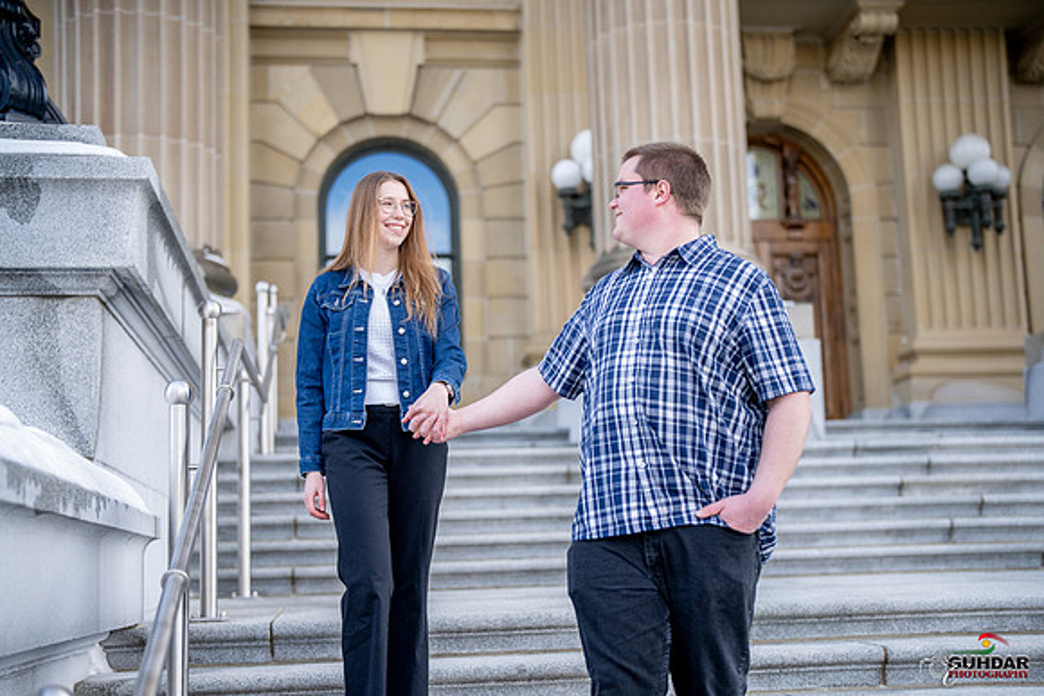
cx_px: 522
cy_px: 348
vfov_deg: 27.0
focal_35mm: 50
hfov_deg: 39.6
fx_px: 1450
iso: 1250
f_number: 1.8
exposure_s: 1/6400
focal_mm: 50
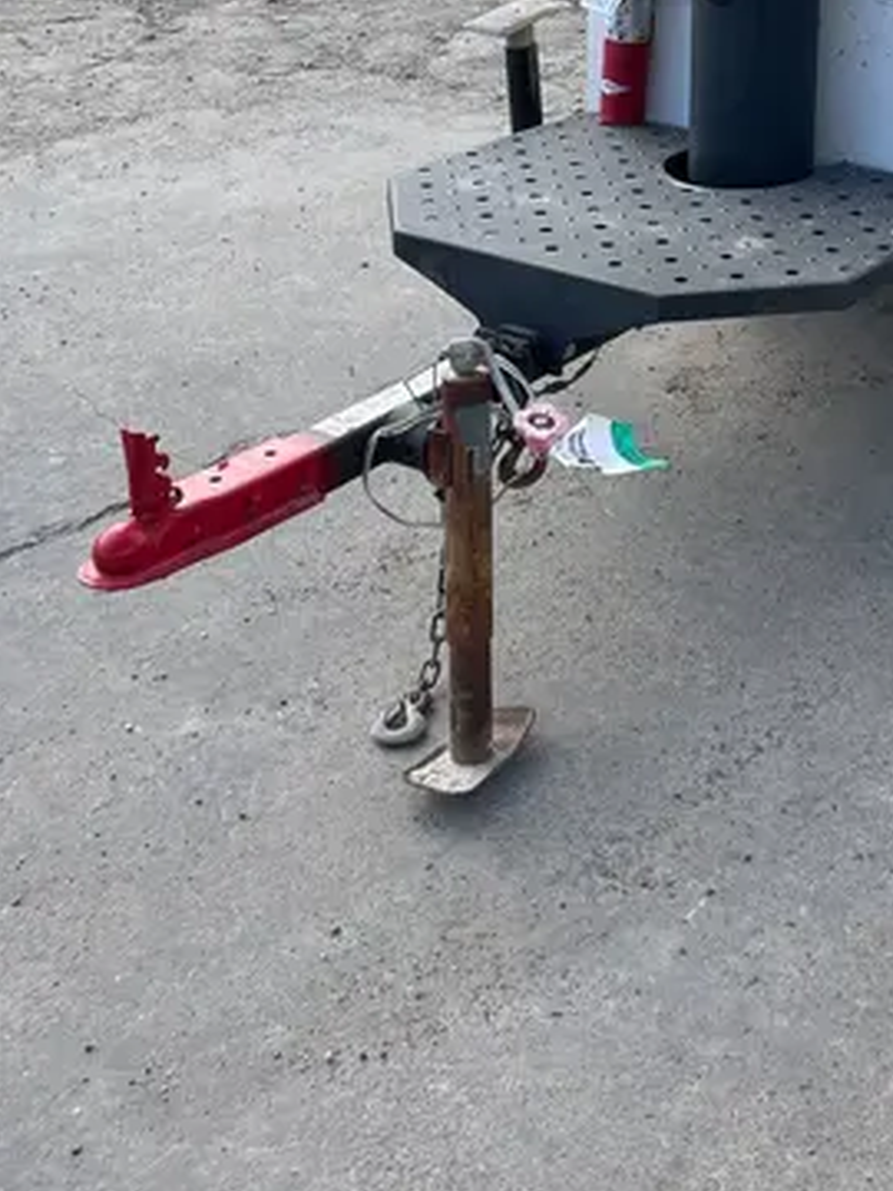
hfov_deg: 26.0
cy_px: -12
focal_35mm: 53
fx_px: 1823
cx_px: 906
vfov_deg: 33.0
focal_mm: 4.2
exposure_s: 1/2451
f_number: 1.6
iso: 50
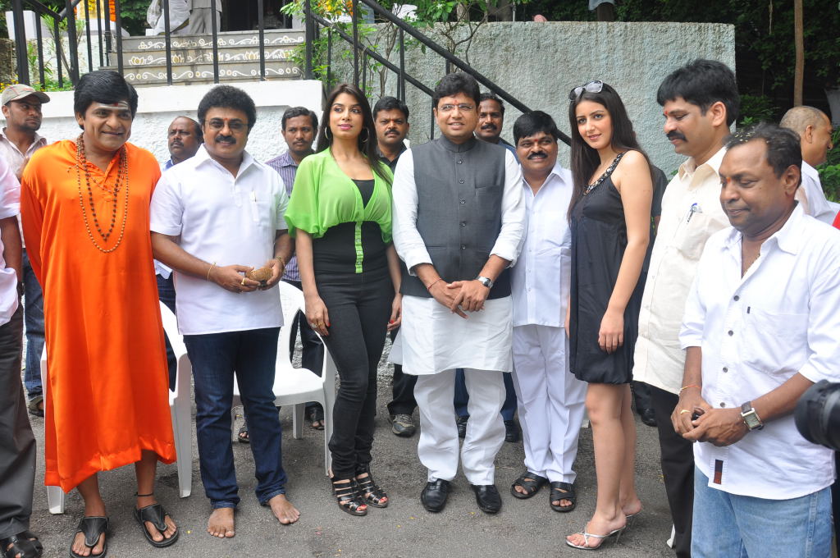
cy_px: 279
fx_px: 629
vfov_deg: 47.8
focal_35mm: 27
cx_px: 420
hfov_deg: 67.4
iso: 250
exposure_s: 1/100
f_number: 8
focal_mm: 18
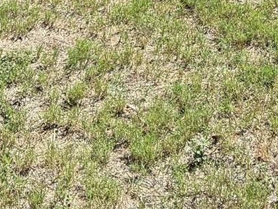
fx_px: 996
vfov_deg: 10.1
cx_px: 173
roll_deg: -0.4
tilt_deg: -0.5
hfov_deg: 15.9
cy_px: -331
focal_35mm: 124
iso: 100
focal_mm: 6.76
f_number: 1.78
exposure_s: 1/3279
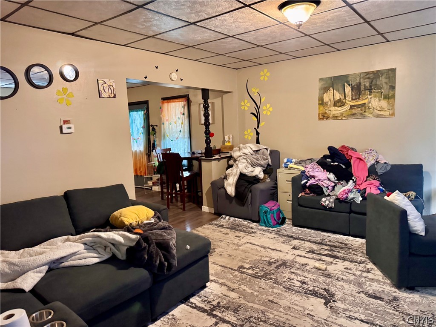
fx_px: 302
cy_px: 164
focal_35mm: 24
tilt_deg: -8.0
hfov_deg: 71.6
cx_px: 218
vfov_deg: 56.8
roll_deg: +2.2
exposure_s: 1/40
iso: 1000
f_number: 1.78
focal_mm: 6.76
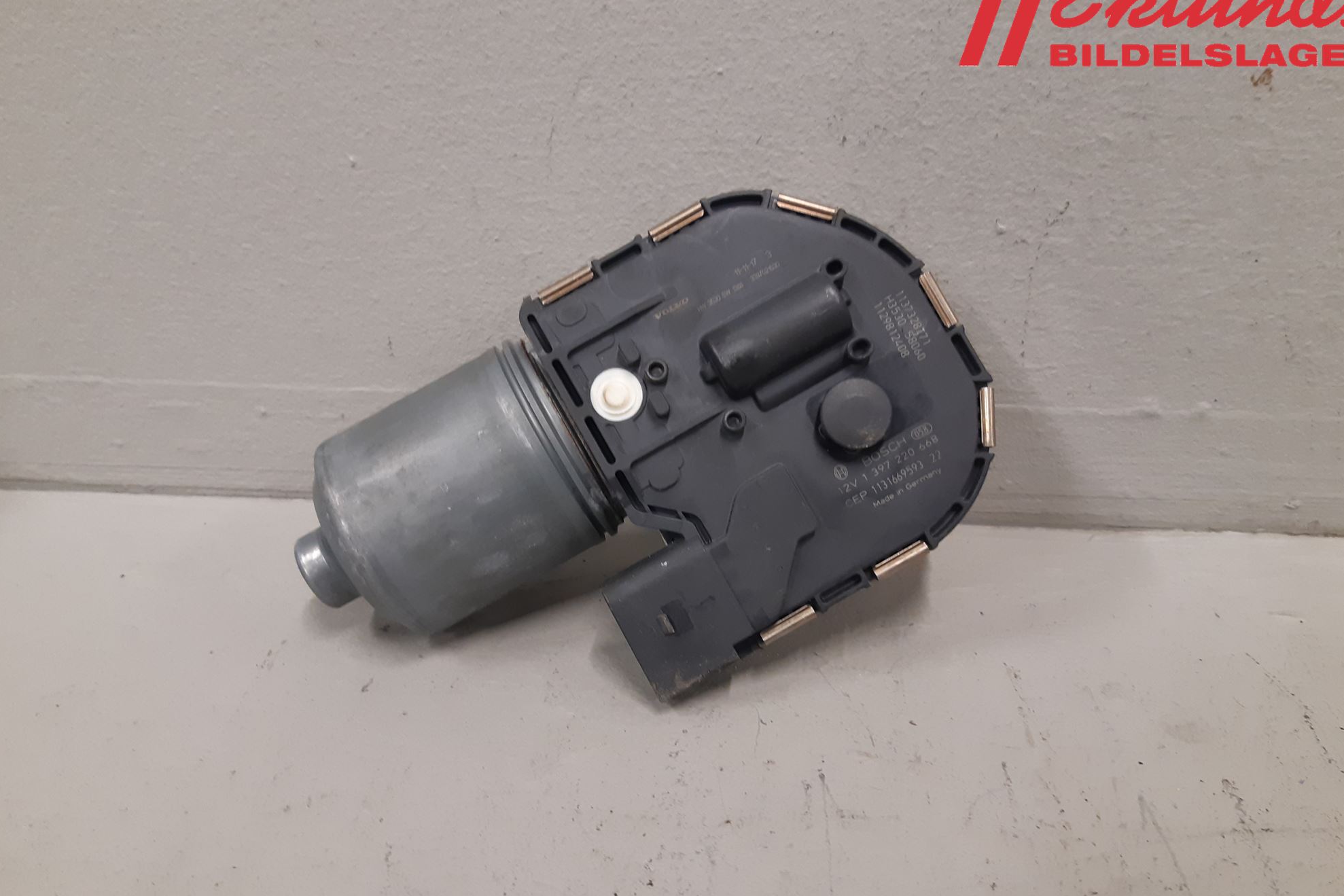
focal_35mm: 28
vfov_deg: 46.4
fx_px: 1045
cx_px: 680
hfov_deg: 65.5
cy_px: 473
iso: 160
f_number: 1.7
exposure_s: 1/50
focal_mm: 3.93
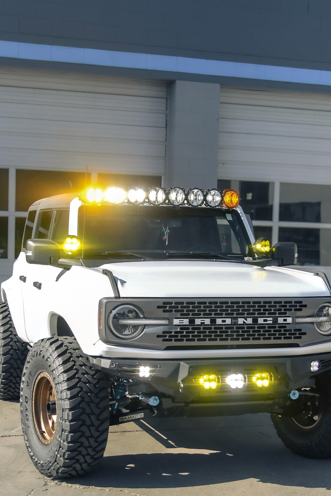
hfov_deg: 20.3
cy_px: 319
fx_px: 924
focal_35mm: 67
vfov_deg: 29.9
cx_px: 194
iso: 1250
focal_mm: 32
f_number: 4
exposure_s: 1/8000
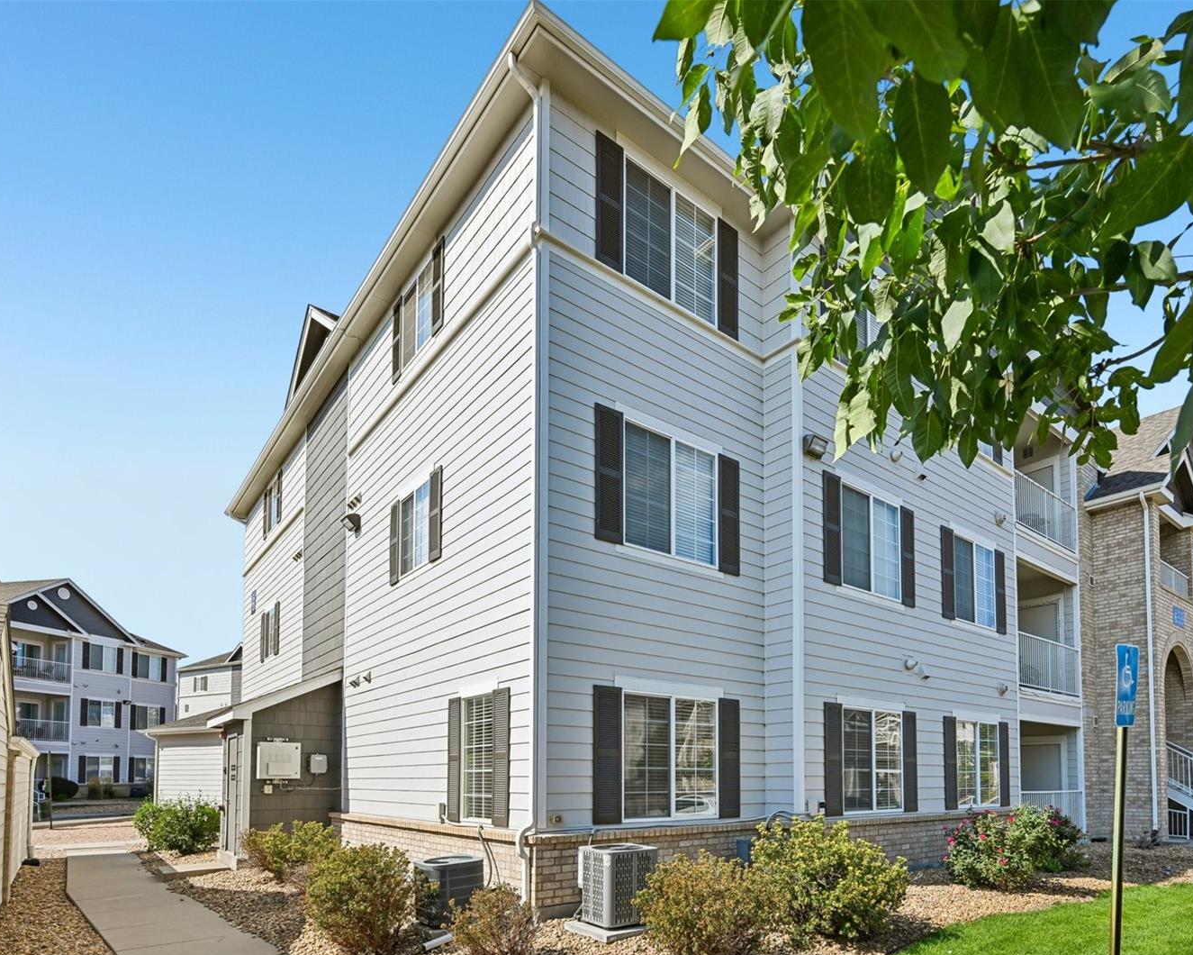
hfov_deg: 87.0
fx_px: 620
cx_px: 693
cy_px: 479
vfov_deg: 75.1
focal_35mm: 18
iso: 64
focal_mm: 15.5
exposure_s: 1/125
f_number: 10
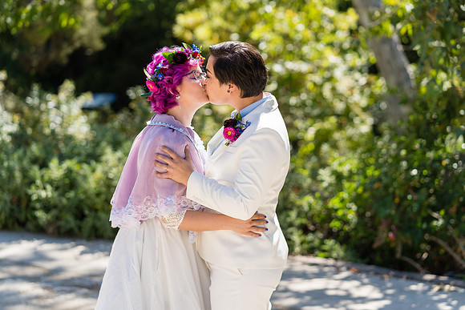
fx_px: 1098
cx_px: 232
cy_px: 155
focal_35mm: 85
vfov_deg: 16.1
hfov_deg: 23.9
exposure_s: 1/640
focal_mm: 85
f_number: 2.8
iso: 100
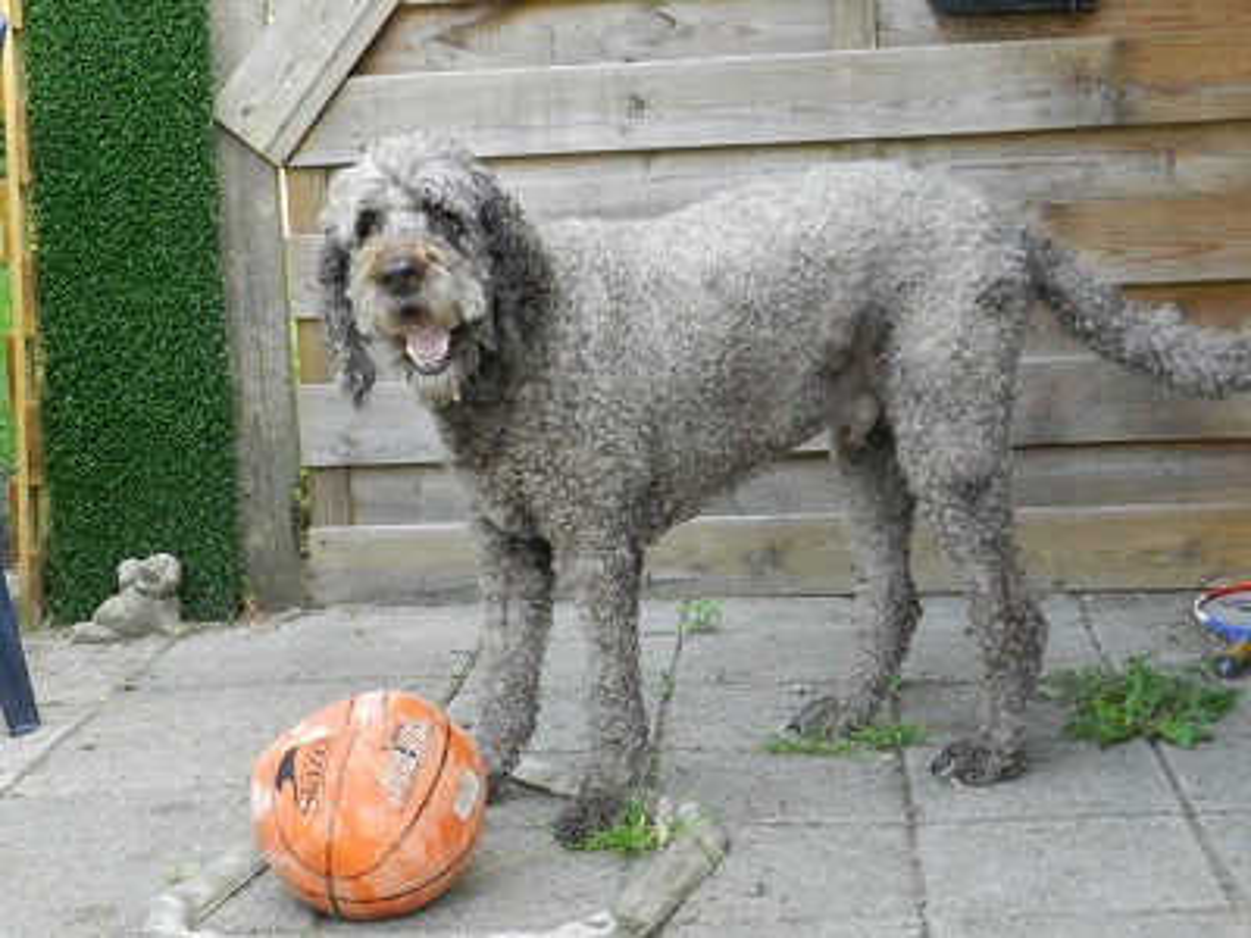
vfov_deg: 24.4
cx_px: 626
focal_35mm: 60
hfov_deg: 32.2
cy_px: 469
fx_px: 2168
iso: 640
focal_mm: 10.7
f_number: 4.6
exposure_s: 1/160
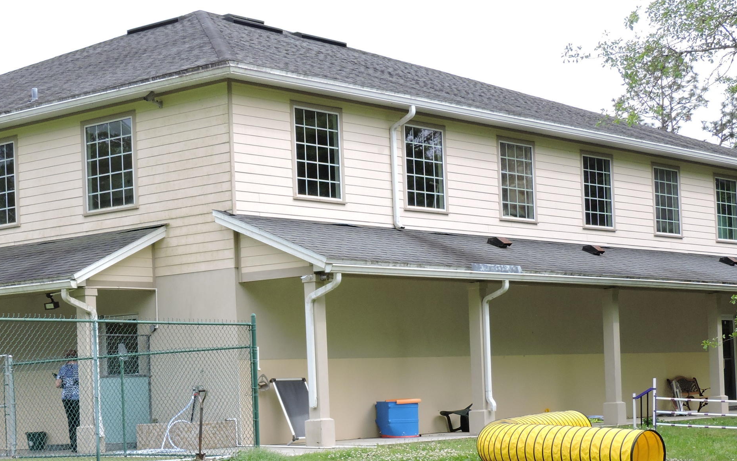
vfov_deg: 16.2
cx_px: 265
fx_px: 1607
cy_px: 353
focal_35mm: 80
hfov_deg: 25.7
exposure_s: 1/320
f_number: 3.5
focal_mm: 8.4
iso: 100
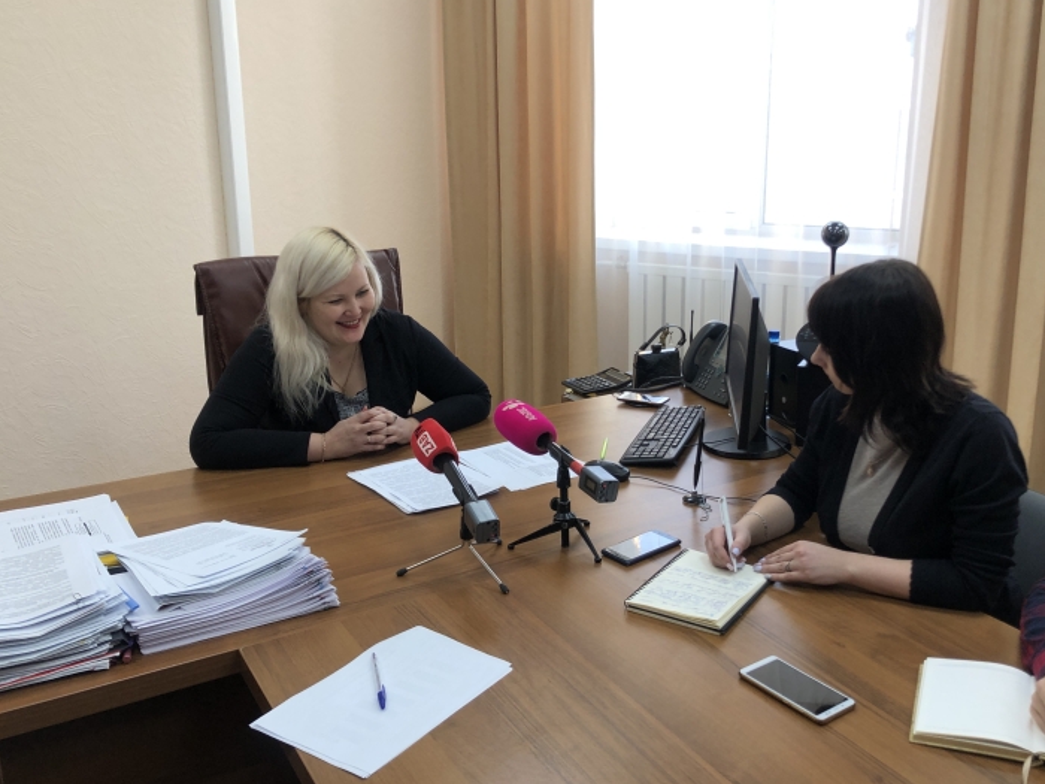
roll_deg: -0.3
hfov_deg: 53.6
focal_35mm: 34
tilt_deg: -14.2
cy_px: 367
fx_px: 1026
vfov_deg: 41.8
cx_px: 626
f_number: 1.8
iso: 25
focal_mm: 3.99
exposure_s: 1/50
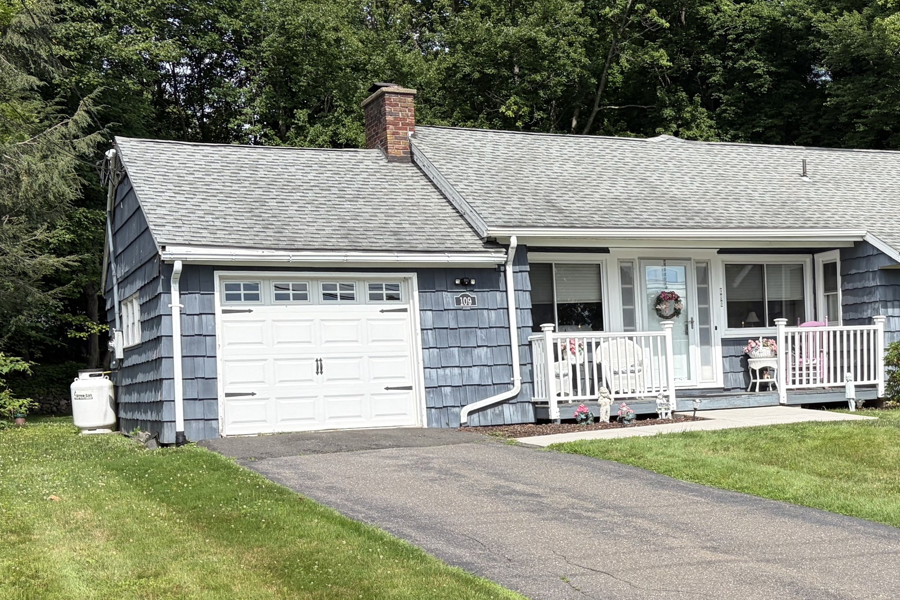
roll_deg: +3.4
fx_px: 1325
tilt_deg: -2.1
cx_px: 735
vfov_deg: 25.4
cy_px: 400
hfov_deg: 36.1
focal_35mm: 53
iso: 50
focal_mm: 5.96
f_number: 1.6
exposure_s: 1/2012
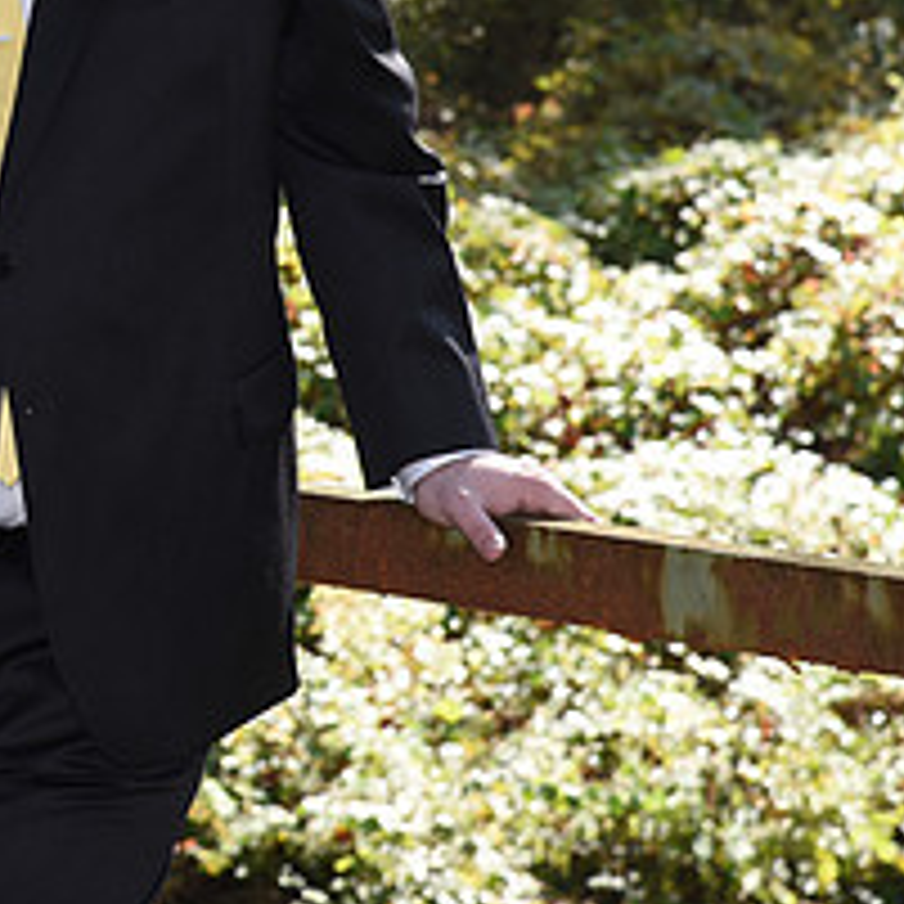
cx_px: -288
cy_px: 169
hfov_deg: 6.3
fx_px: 8125
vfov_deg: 6.4
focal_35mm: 275
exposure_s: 1/200
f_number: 9
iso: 640
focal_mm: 112
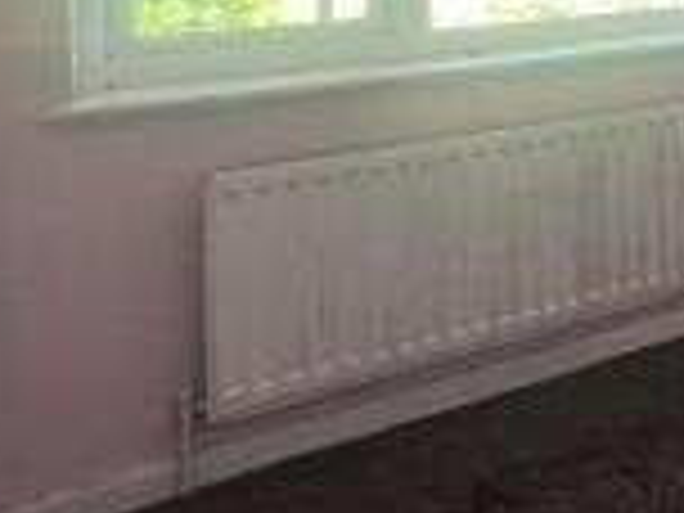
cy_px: -115
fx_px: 988
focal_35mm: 50
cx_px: 1168
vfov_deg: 25.8
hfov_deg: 23.7
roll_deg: +1.1
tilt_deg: -0.6
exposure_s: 1/99
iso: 200
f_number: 1.8
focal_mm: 1.57
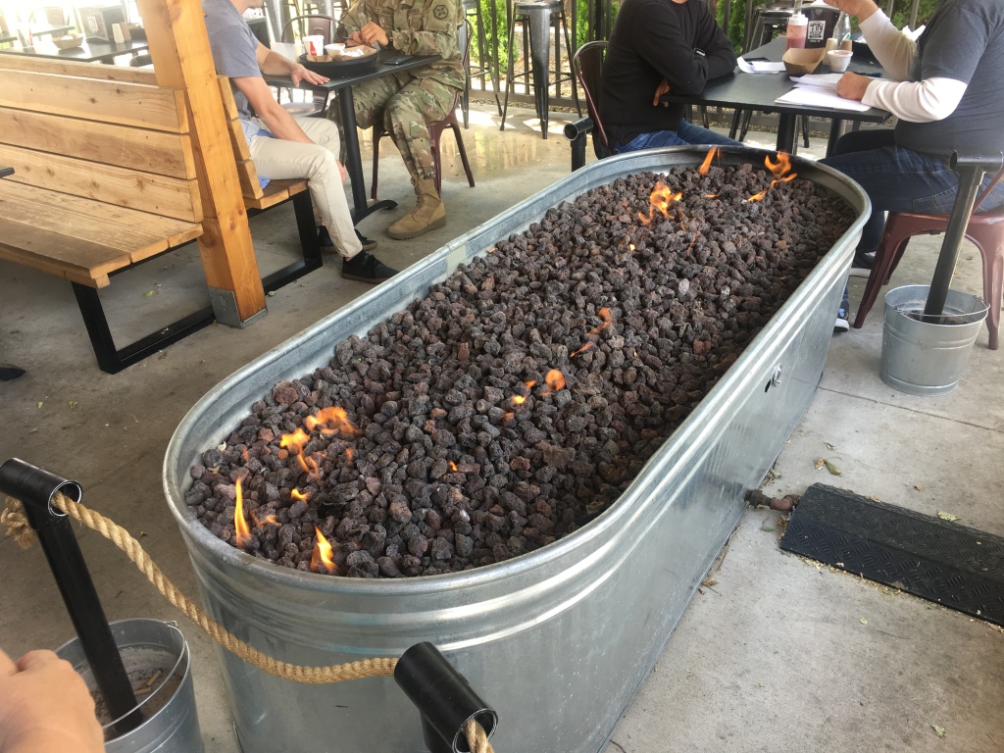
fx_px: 841
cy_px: 376
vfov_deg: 48.2
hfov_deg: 61.7
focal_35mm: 29
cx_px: 502
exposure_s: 1/60
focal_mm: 4.15
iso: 32
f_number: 2.2
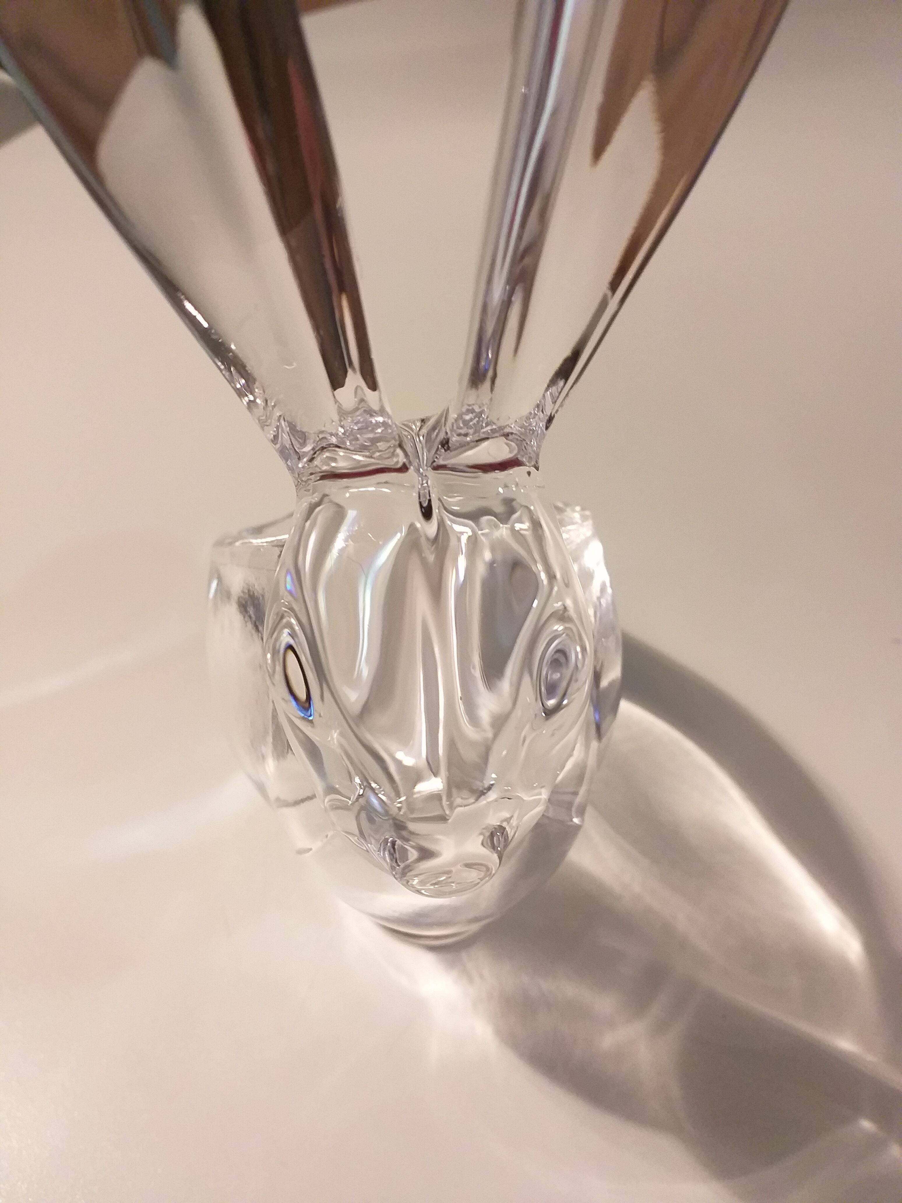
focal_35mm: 27
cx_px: 451
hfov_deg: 51.4
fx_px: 938
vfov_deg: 65.3
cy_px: 602
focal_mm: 3.6
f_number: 1.9
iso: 250
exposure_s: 1/25
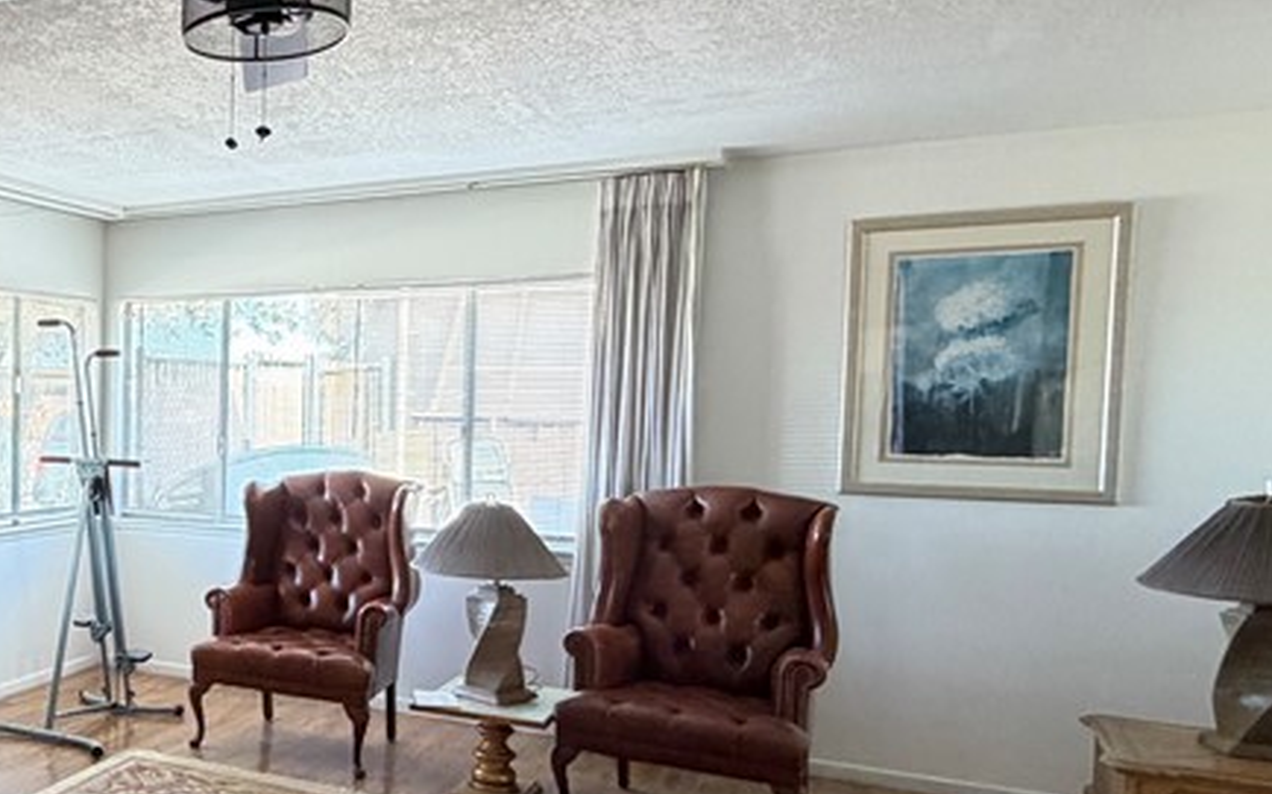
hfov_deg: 46.9
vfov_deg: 36.2
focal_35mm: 35
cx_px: 21
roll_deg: +0.0
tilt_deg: -2.7
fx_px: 1213
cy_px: 463
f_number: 2.2
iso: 320
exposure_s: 1/75
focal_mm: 2.22
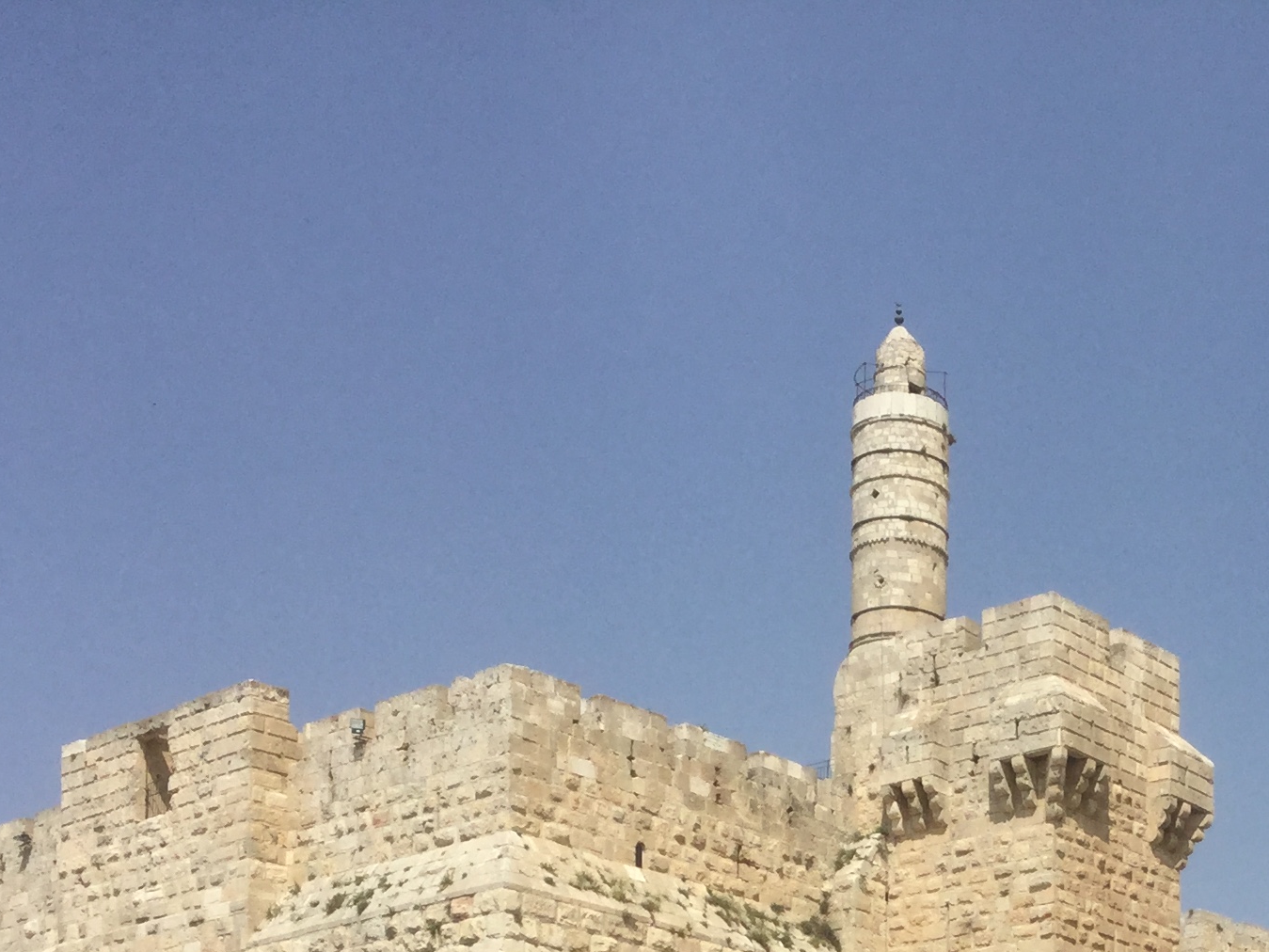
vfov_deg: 18.6
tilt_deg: +9.3
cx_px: 1066
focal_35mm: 75
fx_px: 2750
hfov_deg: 25.4
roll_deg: -1.7
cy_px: 1150
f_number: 2.4
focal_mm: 3.3
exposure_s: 1/2203
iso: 25
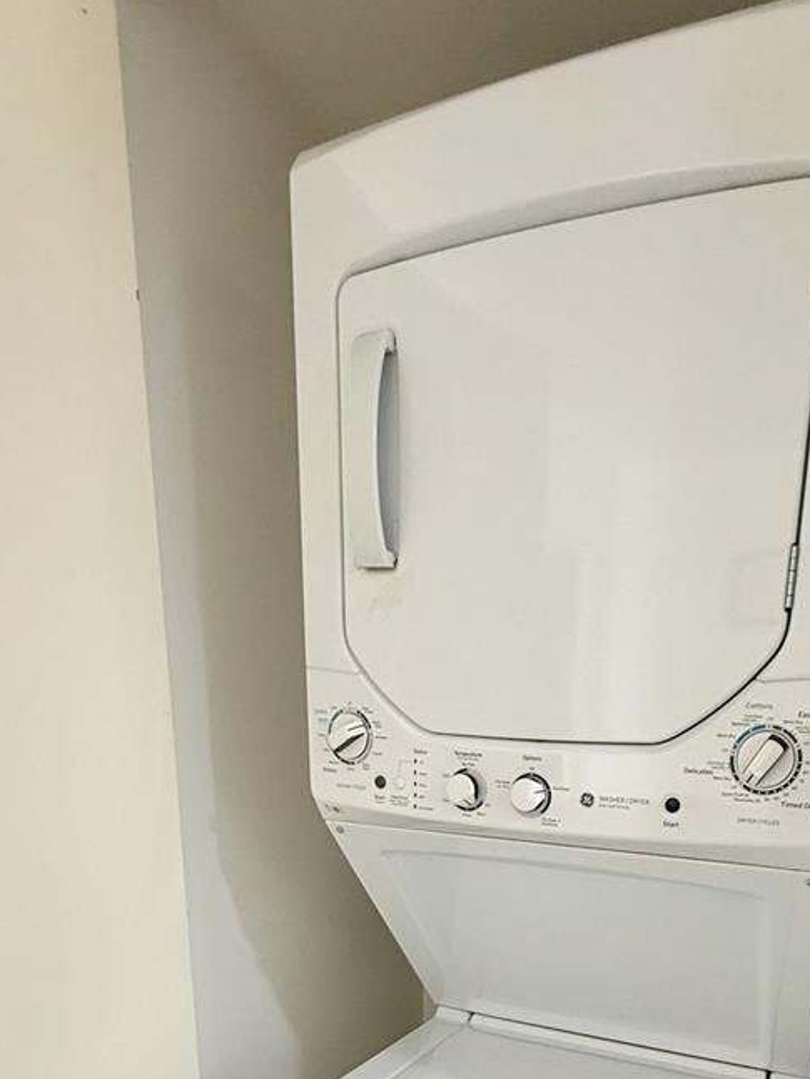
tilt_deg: -11.2
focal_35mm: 26
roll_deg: -0.6
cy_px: 915
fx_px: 811
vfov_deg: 59.9
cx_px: 516
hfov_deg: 52.4
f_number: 2.2
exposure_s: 1/60
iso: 250
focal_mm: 2.22
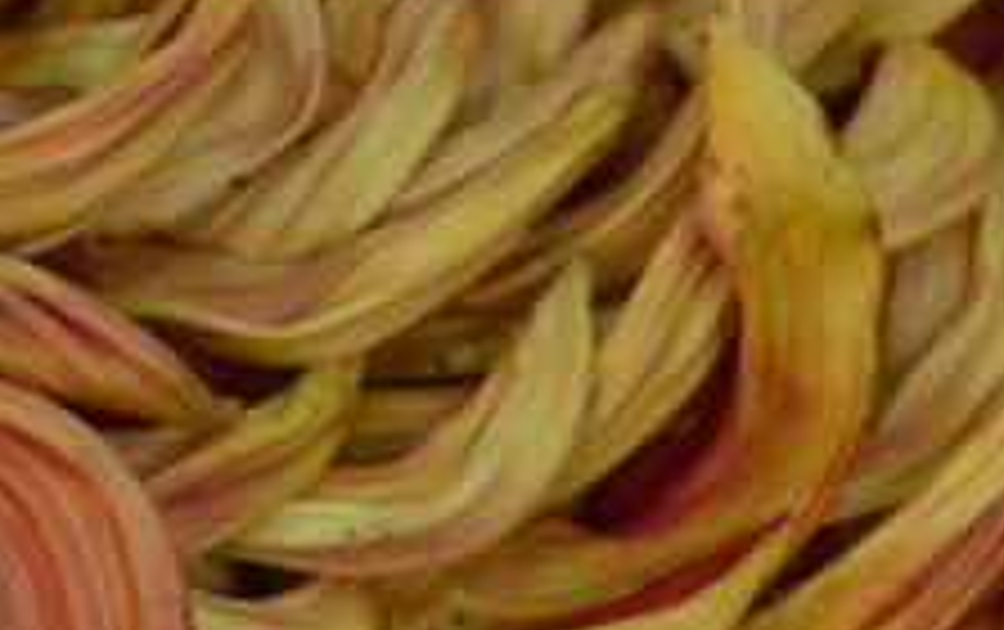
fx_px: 26849
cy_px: 178
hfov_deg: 2.1
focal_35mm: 980
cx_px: 356
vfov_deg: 1.3
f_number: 6
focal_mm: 140
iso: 6400
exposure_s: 1/125
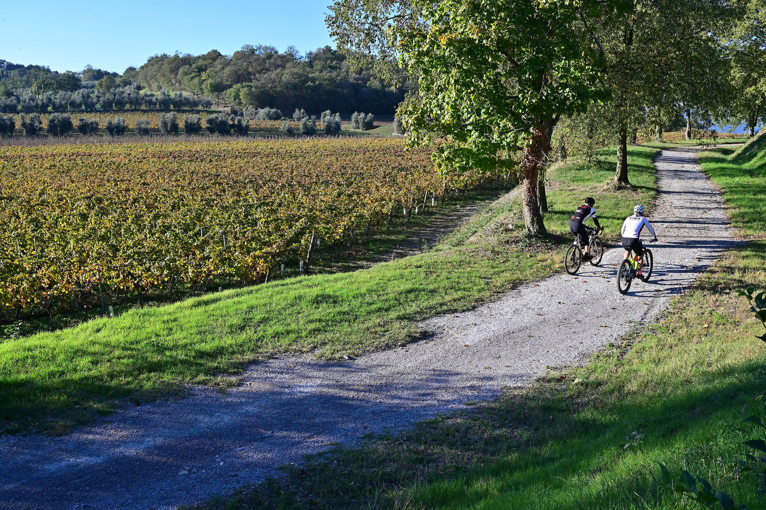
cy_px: 255
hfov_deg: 54.5
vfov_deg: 37.8
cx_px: 383
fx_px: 744
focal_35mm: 35
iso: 400
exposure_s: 1/320
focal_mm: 35
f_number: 13
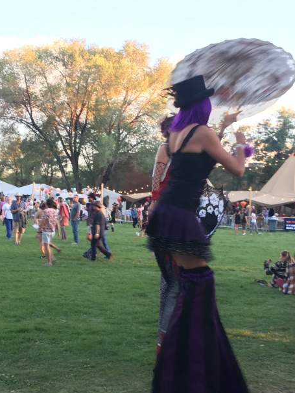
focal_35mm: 51
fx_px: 579
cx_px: 154
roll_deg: +0.7
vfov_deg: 37.3
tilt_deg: -3.9
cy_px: 239
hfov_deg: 28.6
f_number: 2.2
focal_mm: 4.15
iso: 40
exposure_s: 1/30
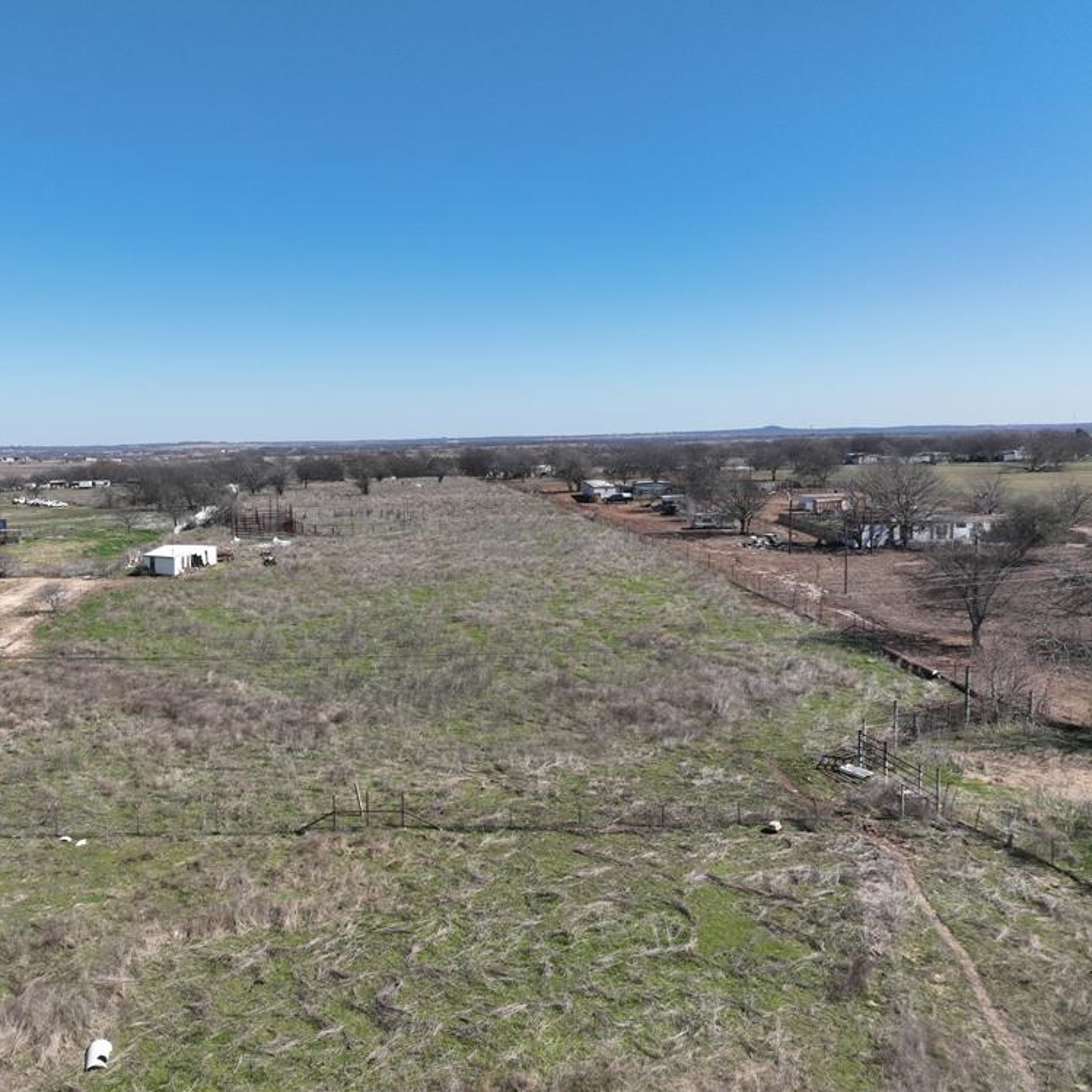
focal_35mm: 29
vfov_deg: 55.6
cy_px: 534
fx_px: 1035
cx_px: 357
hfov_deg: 54.4
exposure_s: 1/1600
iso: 110
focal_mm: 12.29
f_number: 2.8
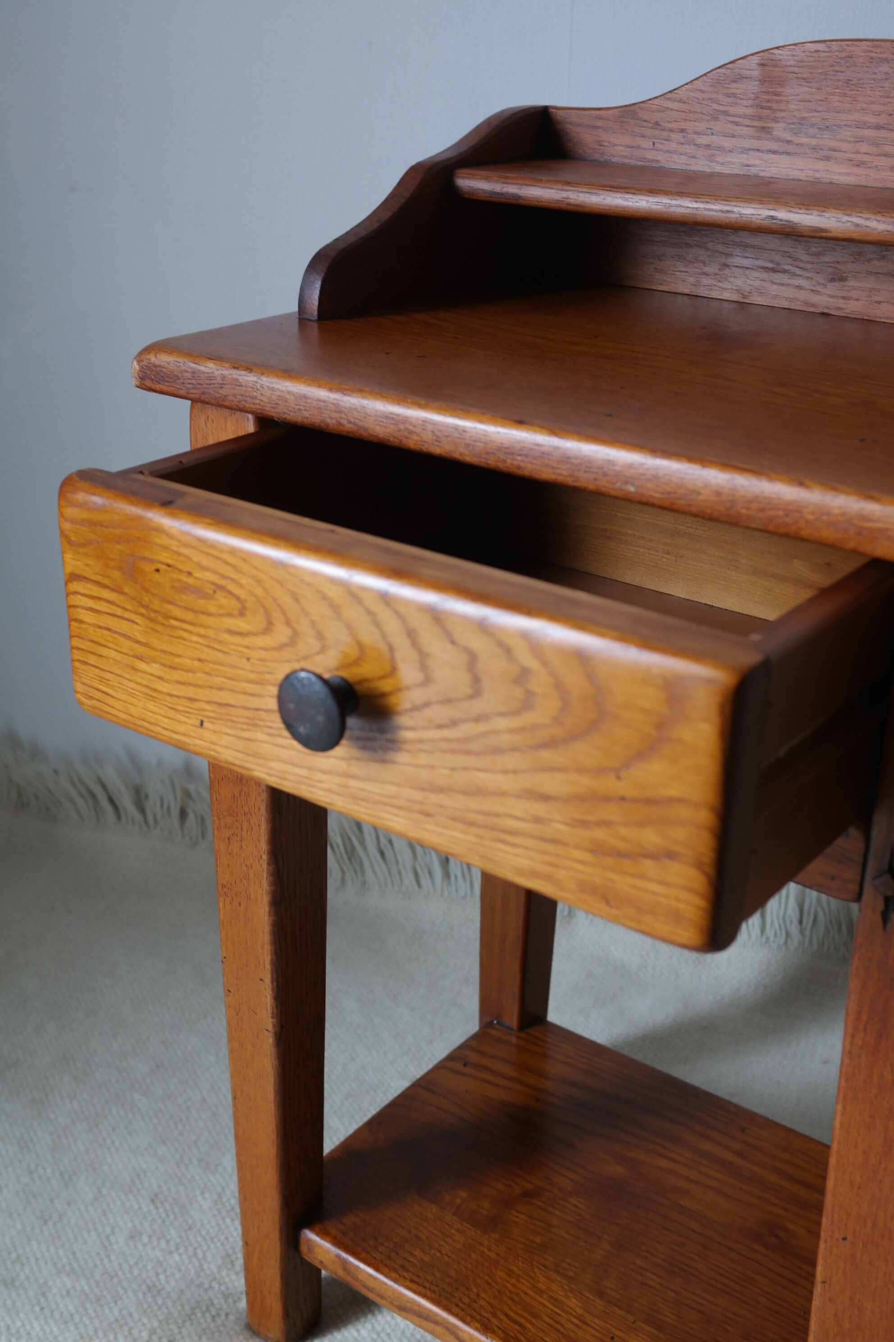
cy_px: 671
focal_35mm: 43
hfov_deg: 31.2
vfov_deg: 45.4
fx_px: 1602
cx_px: 447
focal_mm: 28
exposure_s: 1/25
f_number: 5.6
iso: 400
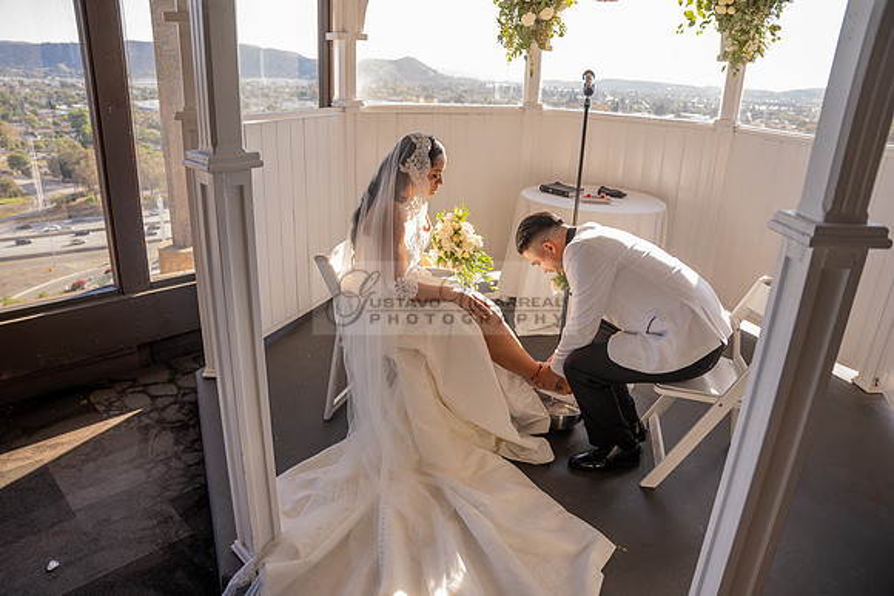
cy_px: 298
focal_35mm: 24
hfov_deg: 73.7
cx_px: 447
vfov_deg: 53.2
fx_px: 596
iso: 100
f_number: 3.5
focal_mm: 24
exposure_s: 1/100
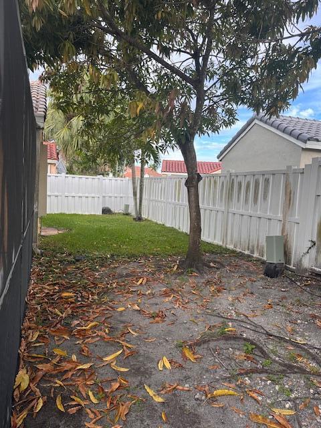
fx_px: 297
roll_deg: -4.4
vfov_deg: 71.6
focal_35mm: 24
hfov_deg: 56.8
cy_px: 214
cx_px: 160
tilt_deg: -4.9
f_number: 1.78
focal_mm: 6.86
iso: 80
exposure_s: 1/634
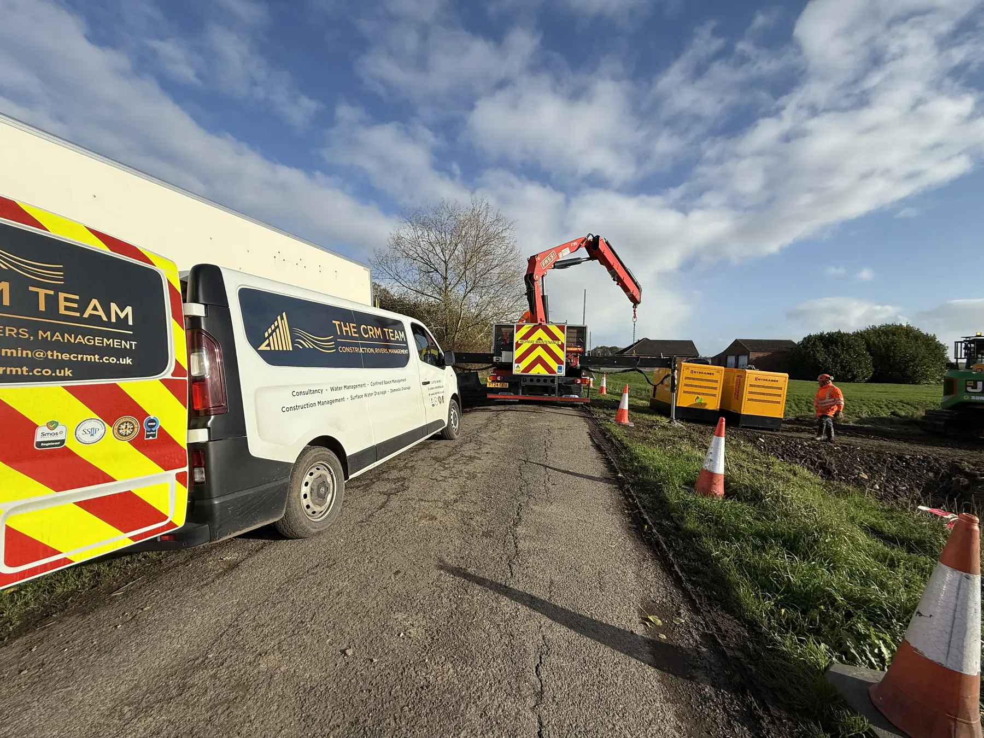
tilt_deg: -1.7
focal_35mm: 14
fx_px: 398
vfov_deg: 85.7
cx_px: 492
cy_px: 369
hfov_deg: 102.1
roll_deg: -1.3
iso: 50
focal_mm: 2.22
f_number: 2.2
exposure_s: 1/3289
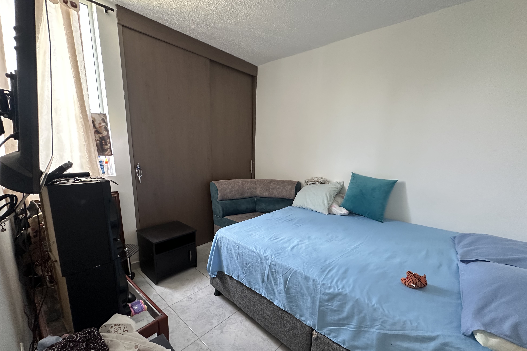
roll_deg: -1.8
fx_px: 220
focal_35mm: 15
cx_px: 264
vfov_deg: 77.1
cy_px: 193
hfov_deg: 100.4
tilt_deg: -12.1
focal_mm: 2.22
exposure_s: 1/73
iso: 320
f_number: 2.2
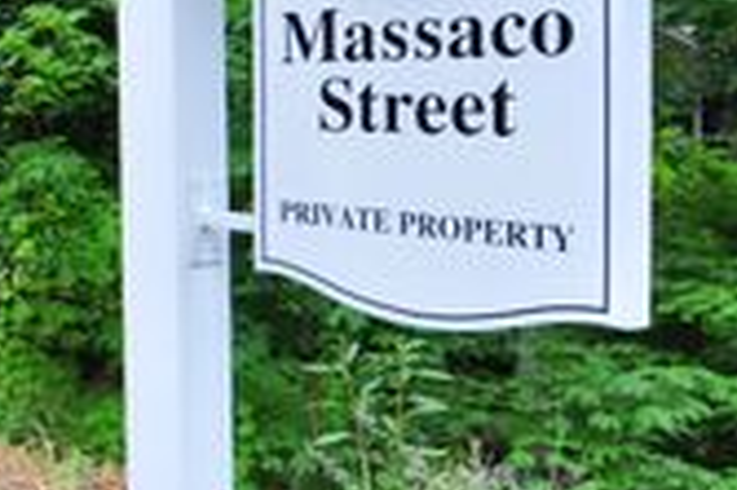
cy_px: 119
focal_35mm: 50
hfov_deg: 30.7
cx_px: -238
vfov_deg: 26.8
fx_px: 1012
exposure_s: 1/125
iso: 400
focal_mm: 11
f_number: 8
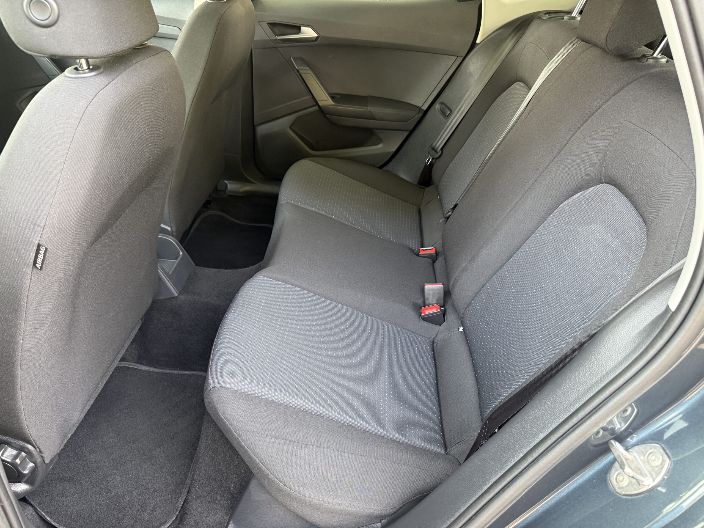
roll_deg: -9.9
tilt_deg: -33.5
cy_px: 264
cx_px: 352
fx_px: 488
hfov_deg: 71.6
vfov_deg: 56.8
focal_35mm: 24
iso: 250
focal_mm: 6.76
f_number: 1.78
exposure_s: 1/60
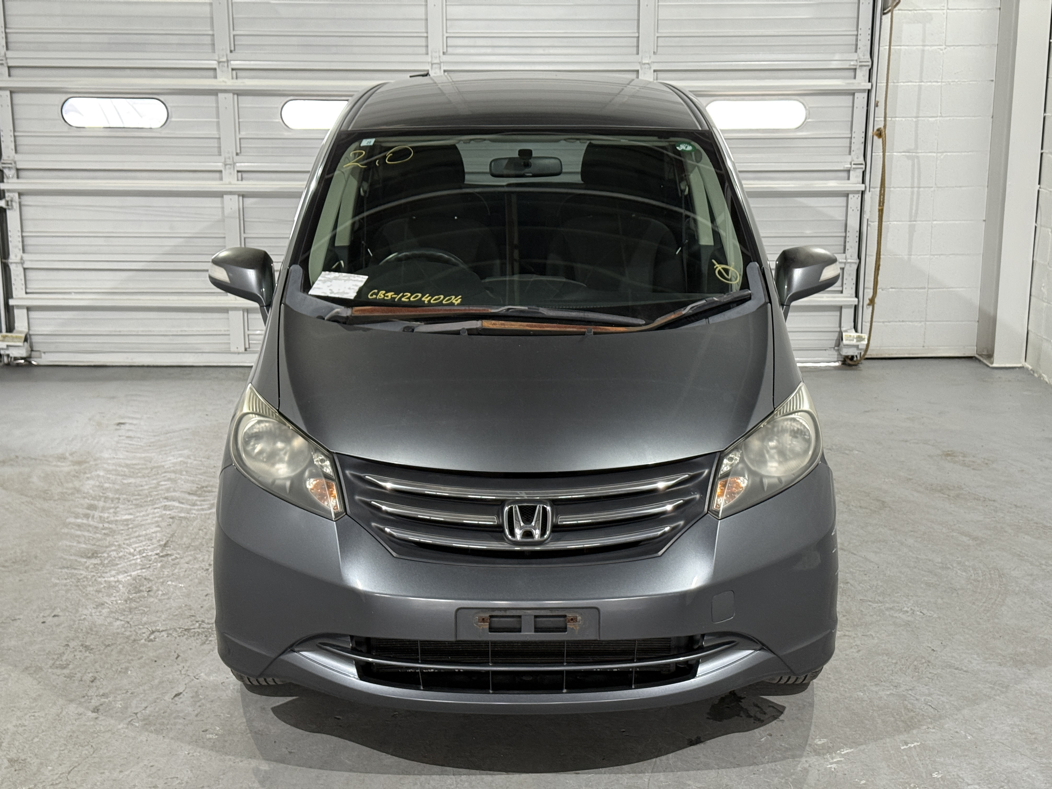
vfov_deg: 30.3
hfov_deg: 39.7
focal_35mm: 48
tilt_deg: -12.4
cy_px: 394
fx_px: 1459
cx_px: 526
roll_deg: +0.3
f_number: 1.78
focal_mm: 6.76
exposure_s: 1/60
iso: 250
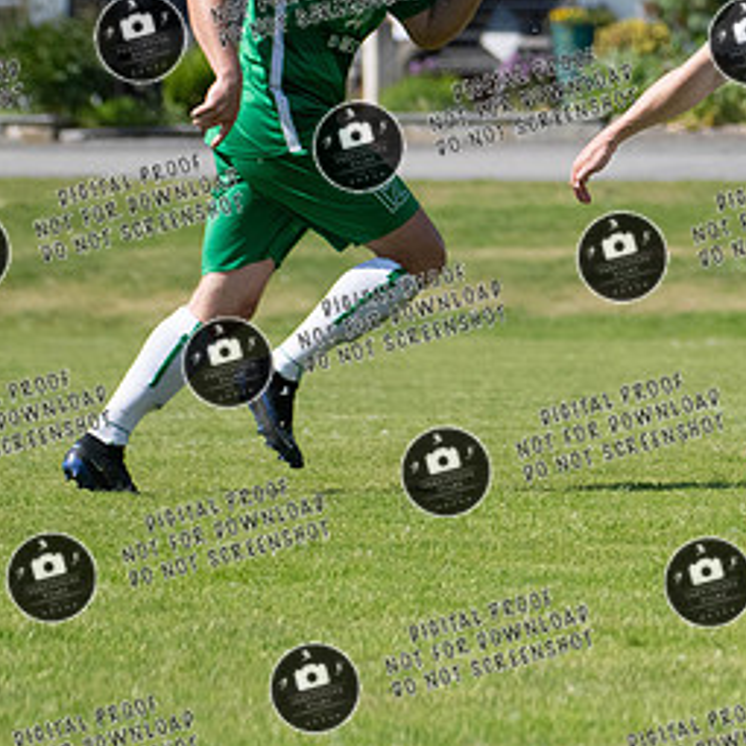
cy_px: 150
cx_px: 1048
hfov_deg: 3.5
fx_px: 12020
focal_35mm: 493
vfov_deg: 3.6
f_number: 5.6
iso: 1250
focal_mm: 200
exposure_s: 1/6400
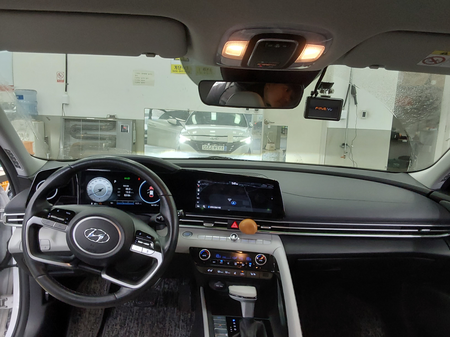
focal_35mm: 28
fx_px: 364
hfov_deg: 63.4
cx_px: 225
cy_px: 168
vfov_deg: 49.7
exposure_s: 1/60
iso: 200
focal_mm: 2.91
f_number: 1.9
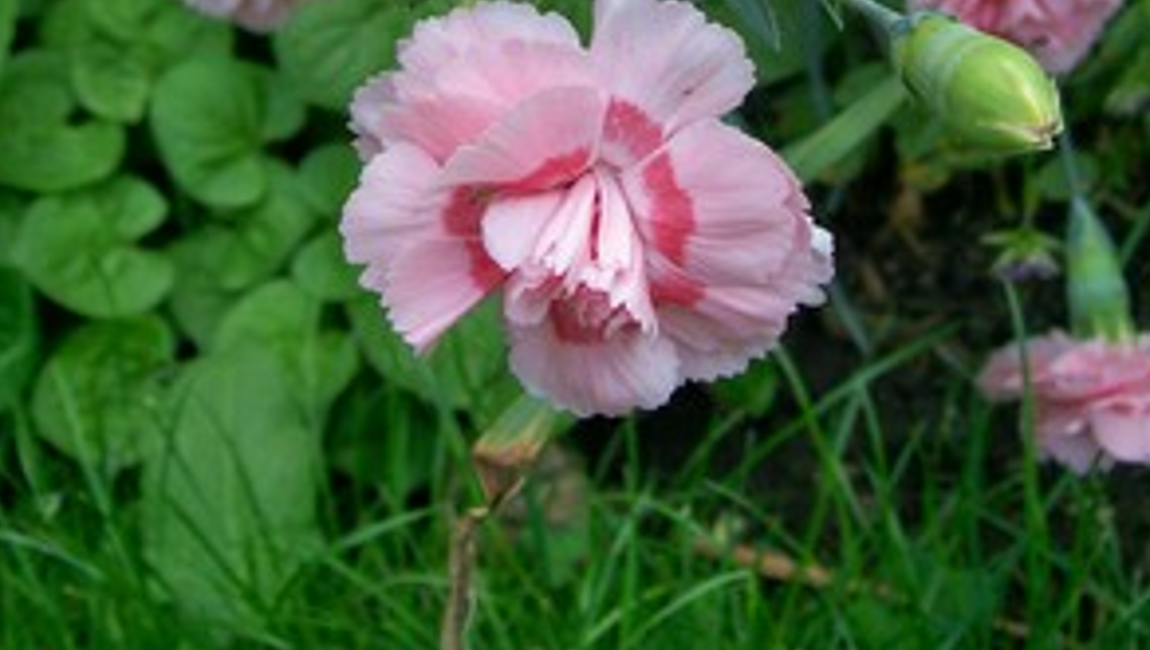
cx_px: 603
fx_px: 1801
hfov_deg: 35.4
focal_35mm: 59
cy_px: -142
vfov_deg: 19.2
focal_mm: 6
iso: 80
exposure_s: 1/159
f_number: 2.7
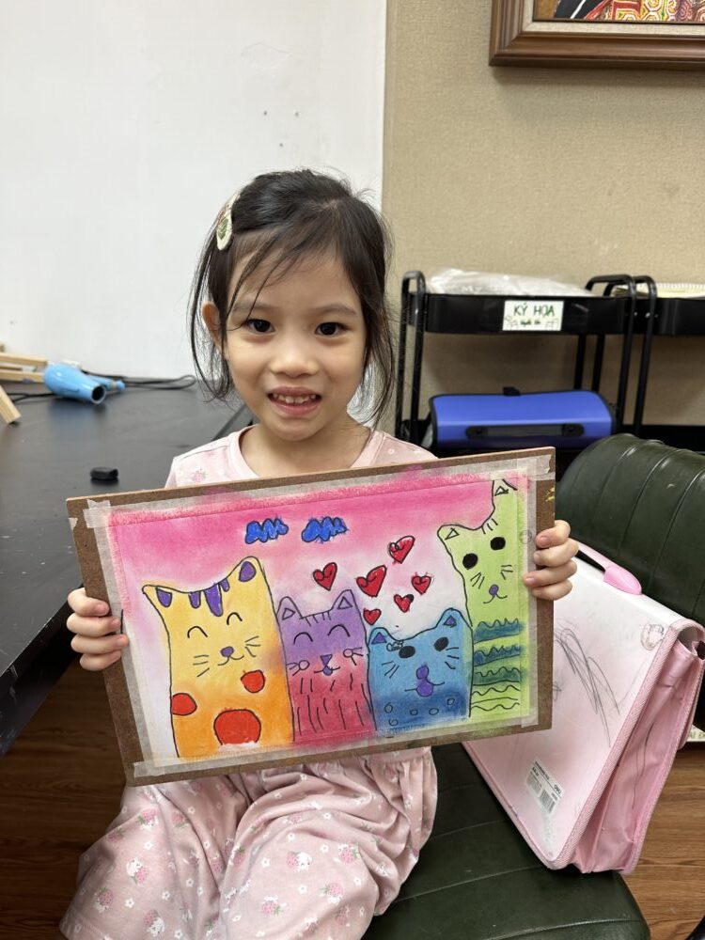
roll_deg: -2.2
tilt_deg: -15.1
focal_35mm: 24
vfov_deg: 71.6
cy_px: 470
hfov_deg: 56.8
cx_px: 352
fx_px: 652
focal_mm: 6.86
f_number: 1.78
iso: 80
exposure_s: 1/100
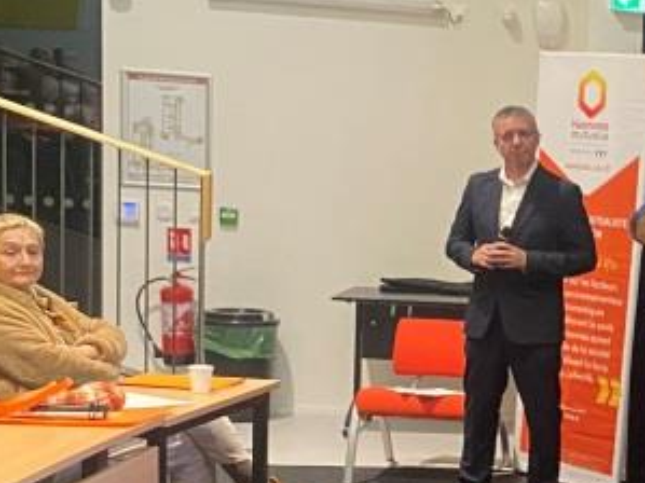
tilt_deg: -8.5
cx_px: 1023
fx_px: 1658
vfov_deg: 16.4
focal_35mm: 89
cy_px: 410
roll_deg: -4.0
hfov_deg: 18.8
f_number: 1.8
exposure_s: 1/33
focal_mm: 4.25
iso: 500
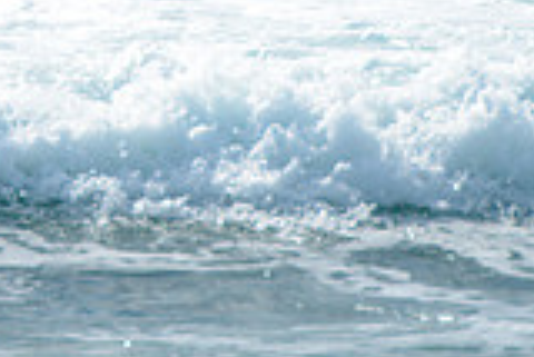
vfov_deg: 0.8
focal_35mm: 1777
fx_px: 26382
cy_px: -285
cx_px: -222
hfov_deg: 1.2
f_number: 7.1
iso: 200
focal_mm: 400
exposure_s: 1/1600
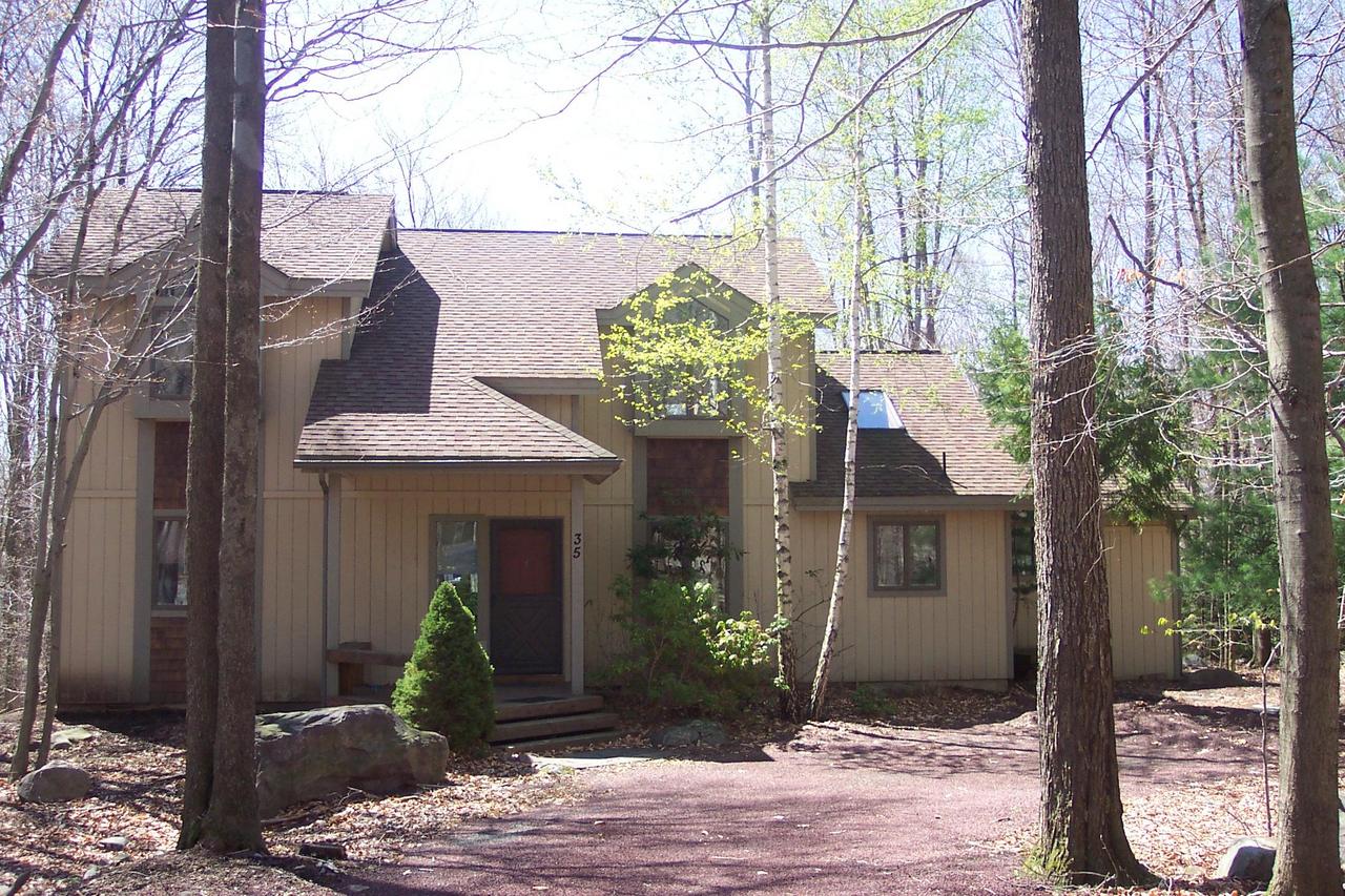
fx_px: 1419
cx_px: 672
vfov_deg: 35.0
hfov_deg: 50.7
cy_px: 448
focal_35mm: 38
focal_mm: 8
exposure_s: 1/500
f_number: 2.8
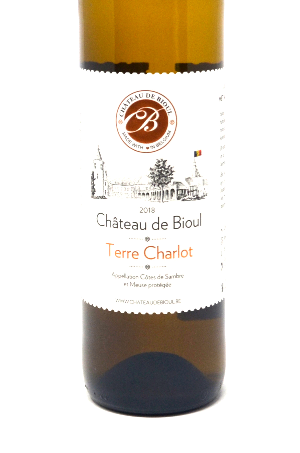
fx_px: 1196
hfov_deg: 14.3
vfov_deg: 21.0
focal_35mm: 95
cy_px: 44
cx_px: 153
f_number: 4
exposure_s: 1/320
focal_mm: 25
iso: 200
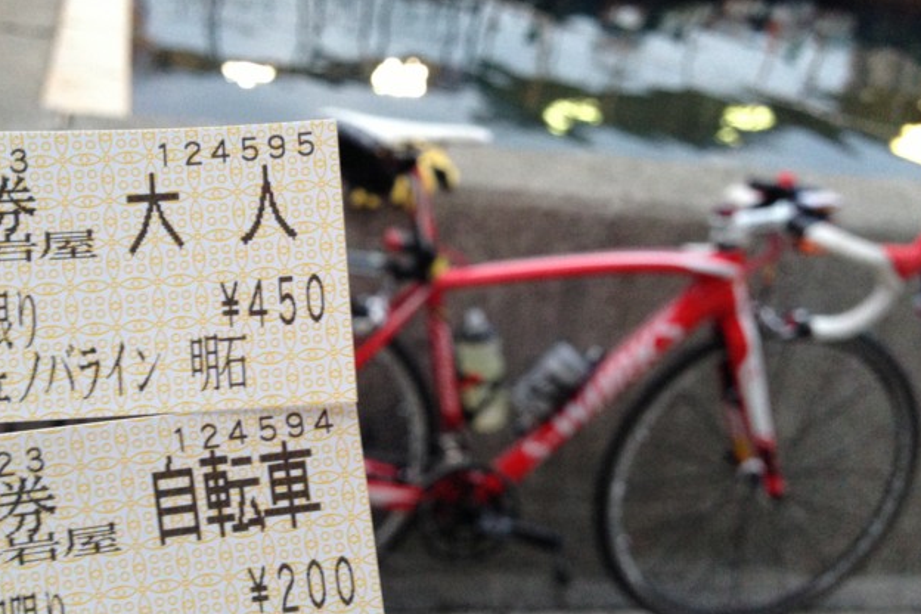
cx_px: 393
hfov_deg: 44.4
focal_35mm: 44
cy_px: 339
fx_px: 1126
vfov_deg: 30.5
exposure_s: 1/20
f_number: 2.4
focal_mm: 4.13
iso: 250
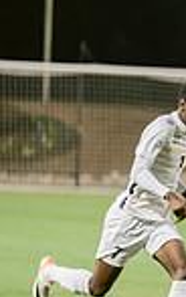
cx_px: 582
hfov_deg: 1.9
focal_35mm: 705
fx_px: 5712
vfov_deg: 3.0
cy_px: 221
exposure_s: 1/320
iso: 1600
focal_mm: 175
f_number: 2.8
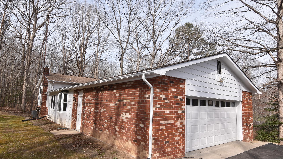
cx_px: 137
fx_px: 173
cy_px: 86
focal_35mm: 23
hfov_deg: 78.7
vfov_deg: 49.5
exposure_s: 1/200
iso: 100
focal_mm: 14
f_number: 8
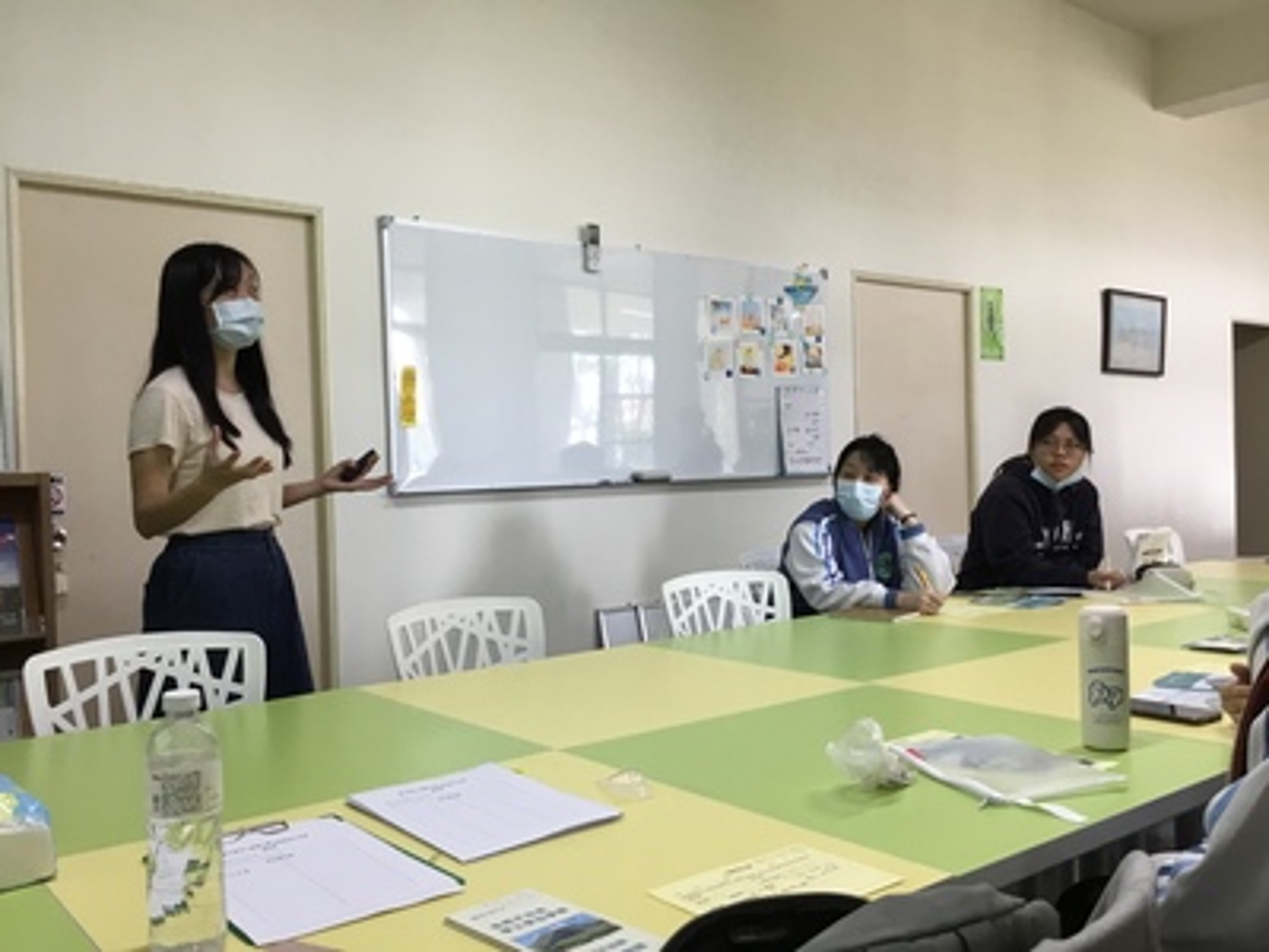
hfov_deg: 58.4
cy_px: 476
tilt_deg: -0.2
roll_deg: +2.4
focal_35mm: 31
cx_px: 634
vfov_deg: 45.4
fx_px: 1136
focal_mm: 3.3
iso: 50
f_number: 2.4
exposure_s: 1/30
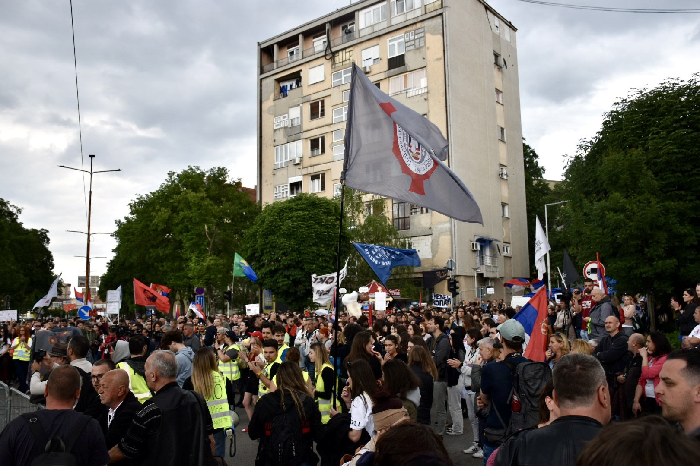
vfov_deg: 40.0
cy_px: 233
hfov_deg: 57.2
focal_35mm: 33
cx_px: 350
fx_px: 642
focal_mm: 22
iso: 100
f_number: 4
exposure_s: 1/250
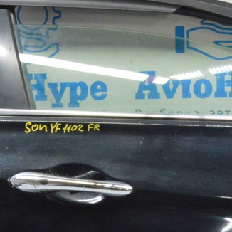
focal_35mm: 80
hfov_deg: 21.1
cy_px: 208
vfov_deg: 21.2
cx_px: 213
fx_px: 607
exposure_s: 1/15
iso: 6400
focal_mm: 20
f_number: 20
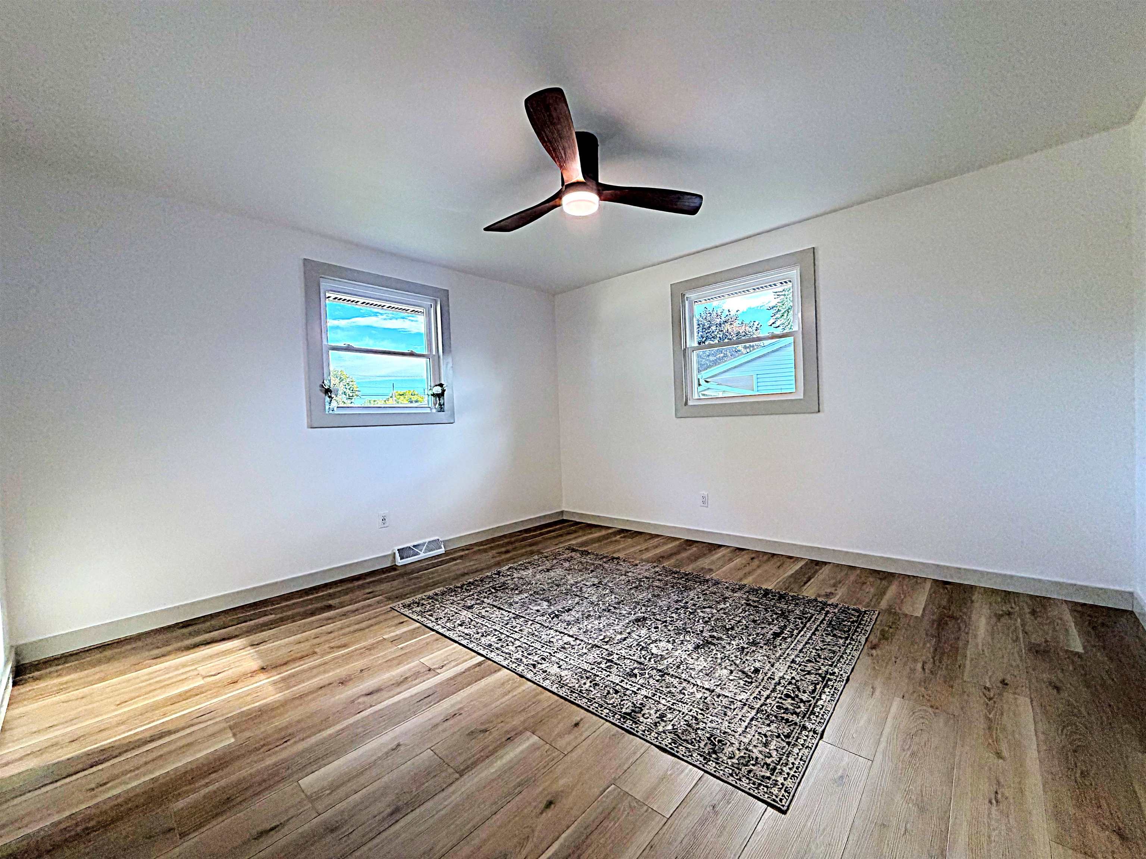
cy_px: 430
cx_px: 573
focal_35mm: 14
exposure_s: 1/118
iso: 320
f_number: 2.2
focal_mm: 2.22
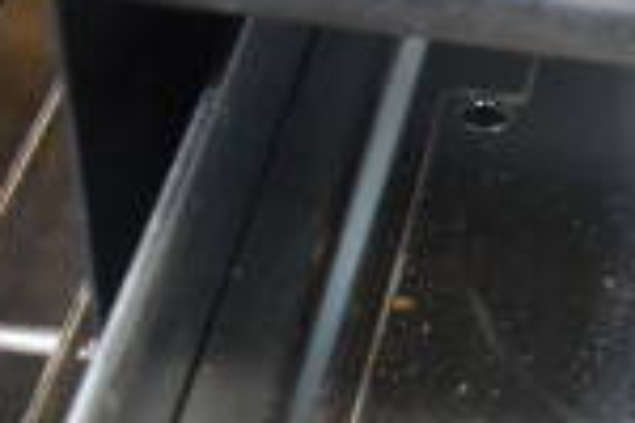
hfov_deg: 14.0
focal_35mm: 128
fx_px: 2258
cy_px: 607
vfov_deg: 10.4
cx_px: 1181
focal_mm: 21
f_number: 3.8
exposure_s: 1/40
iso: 1600
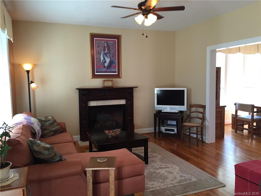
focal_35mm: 29
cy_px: 98
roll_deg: +1.2
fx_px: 219
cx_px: 130
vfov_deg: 48.2
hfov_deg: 61.7
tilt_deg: -5.1
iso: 50
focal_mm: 4.15
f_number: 2.2
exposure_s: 1/30
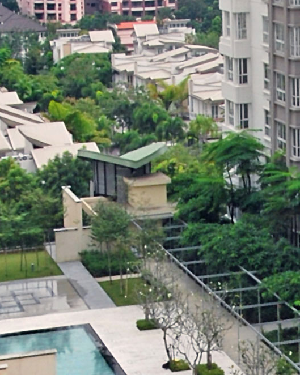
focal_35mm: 124
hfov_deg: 12.2
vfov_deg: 15.1
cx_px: 345
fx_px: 1374
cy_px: 425
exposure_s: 1/80
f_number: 13
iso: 160
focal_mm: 15
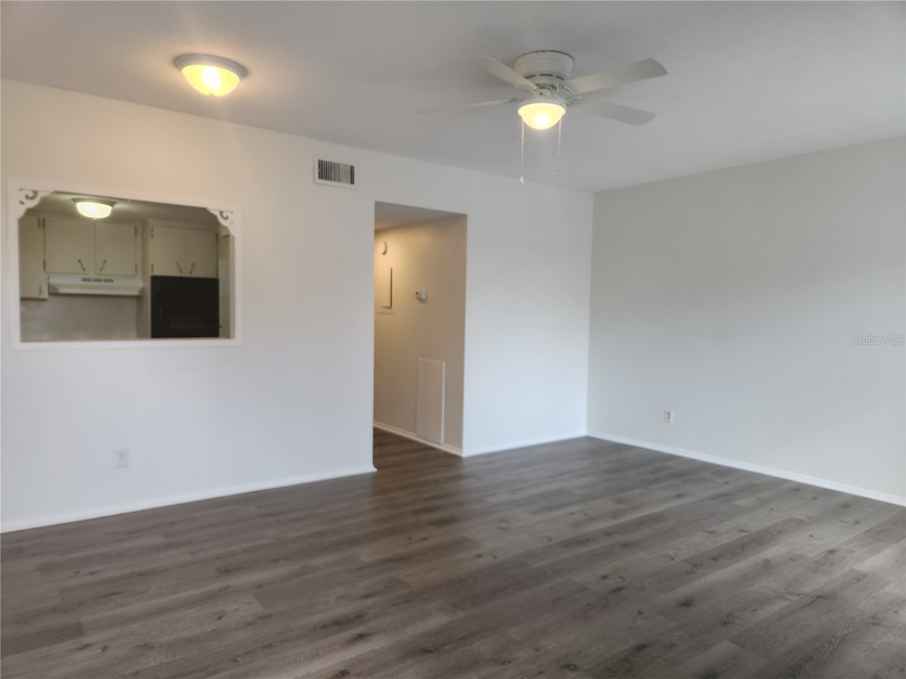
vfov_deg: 58.9
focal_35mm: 23
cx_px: 453
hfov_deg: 73.9
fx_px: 602
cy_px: 340
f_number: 1.8
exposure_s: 1/120
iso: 64
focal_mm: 5.4
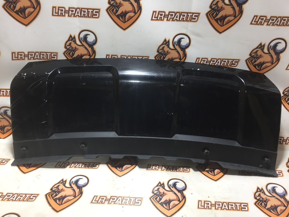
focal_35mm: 29
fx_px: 242
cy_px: 108
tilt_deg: -32.0
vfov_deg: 48.2
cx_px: 144
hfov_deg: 61.7
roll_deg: -2.4
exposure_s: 1/33
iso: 32
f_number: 2.2
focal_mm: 4.15
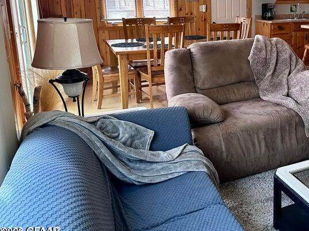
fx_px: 339
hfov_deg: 47.0
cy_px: 65
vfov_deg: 37.0
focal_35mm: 38
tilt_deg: -11.0
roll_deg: +0.5
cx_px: 236
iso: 250
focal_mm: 6.86
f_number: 1.78
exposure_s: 1/83
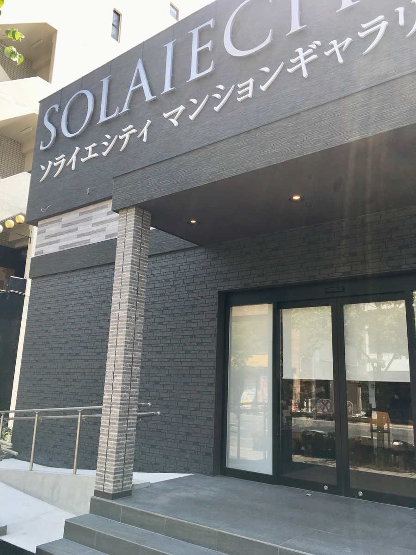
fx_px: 465
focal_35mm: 29
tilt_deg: +12.7
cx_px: 208
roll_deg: -2.8
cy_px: 278
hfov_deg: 48.2
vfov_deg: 61.7
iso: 25
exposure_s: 1/420
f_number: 2.2
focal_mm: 4.15
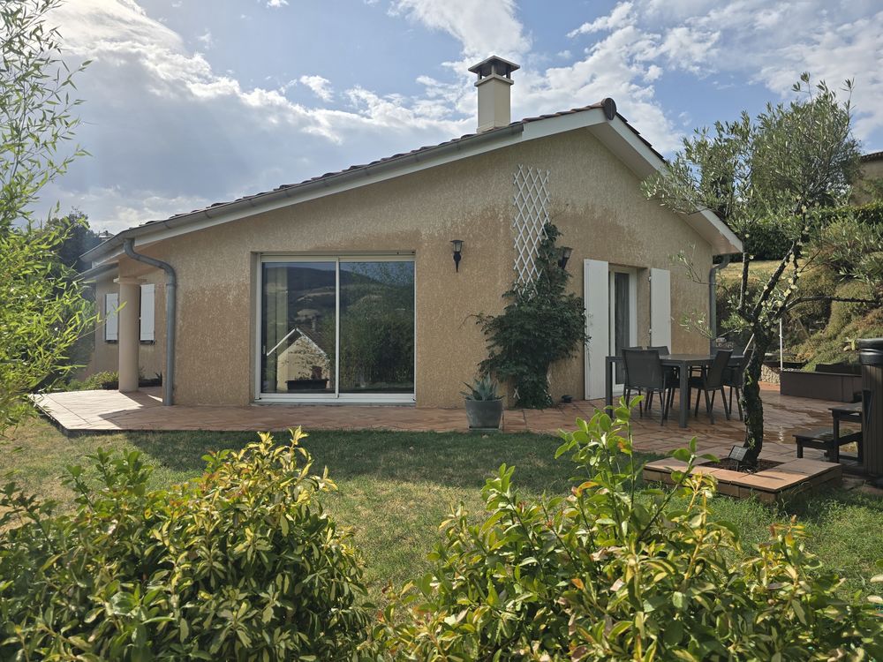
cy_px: 331
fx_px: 587
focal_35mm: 23
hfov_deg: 73.9
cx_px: 442
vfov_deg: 58.9
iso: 12
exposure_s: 1/1839
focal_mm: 6.3
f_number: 1.7
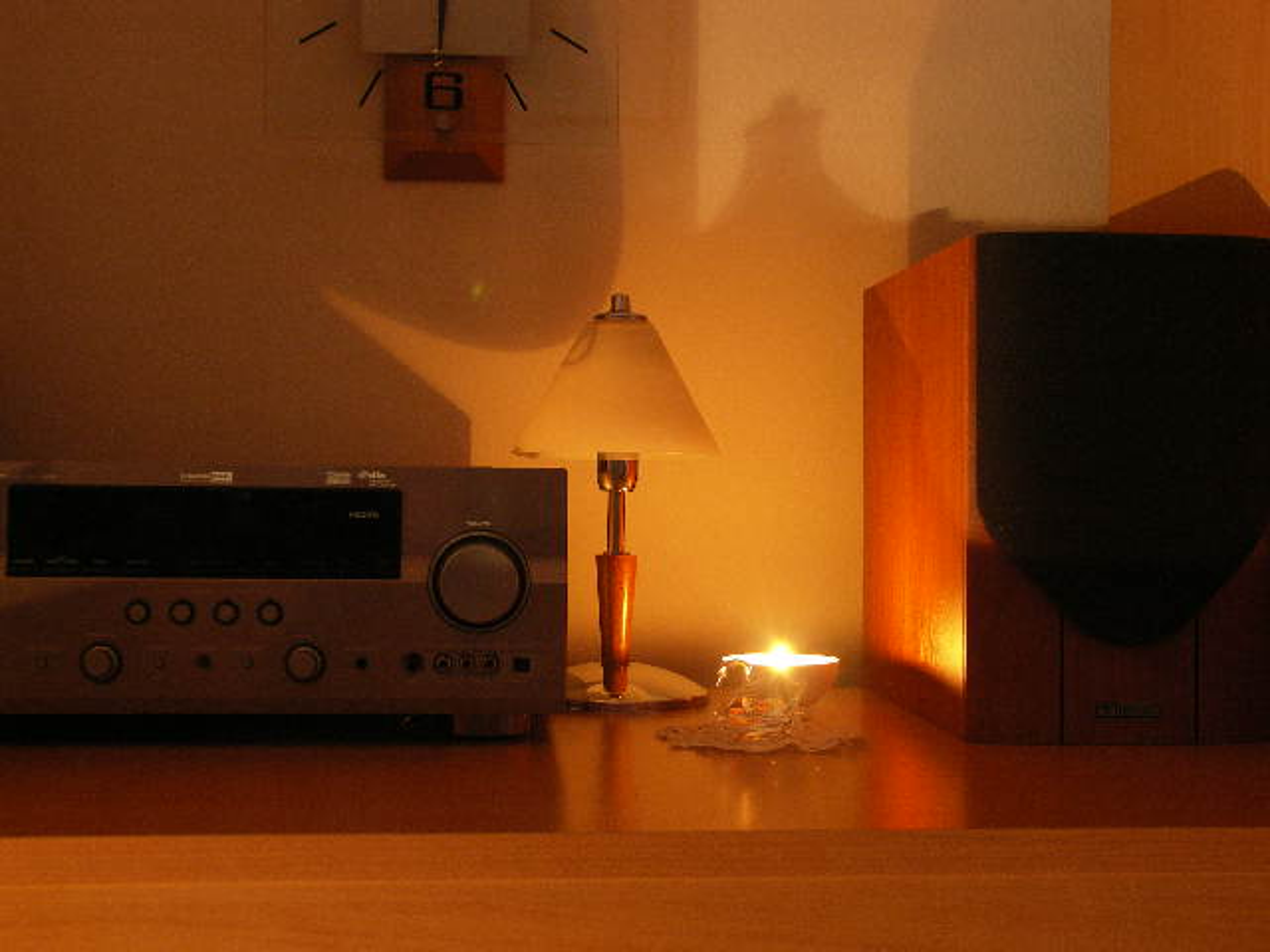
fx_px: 2018
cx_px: 635
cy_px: 476
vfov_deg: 26.6
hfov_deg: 34.9
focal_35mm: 55
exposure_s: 1
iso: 200
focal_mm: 14.2
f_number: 3.2
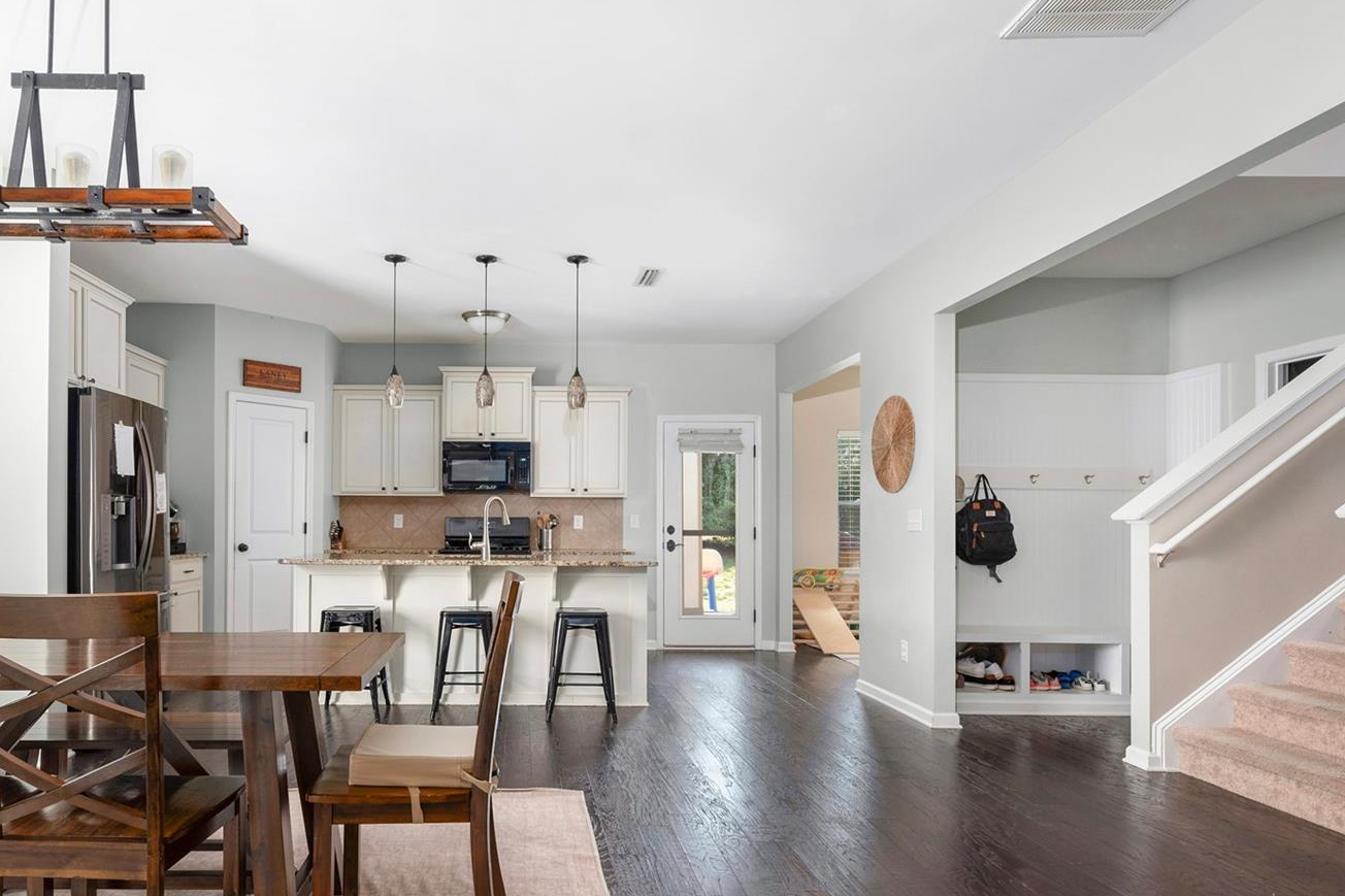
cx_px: 503
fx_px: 822
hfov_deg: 77.2
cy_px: 510
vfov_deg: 57.0
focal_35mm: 22
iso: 320
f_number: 6.3
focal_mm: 14
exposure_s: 1/30
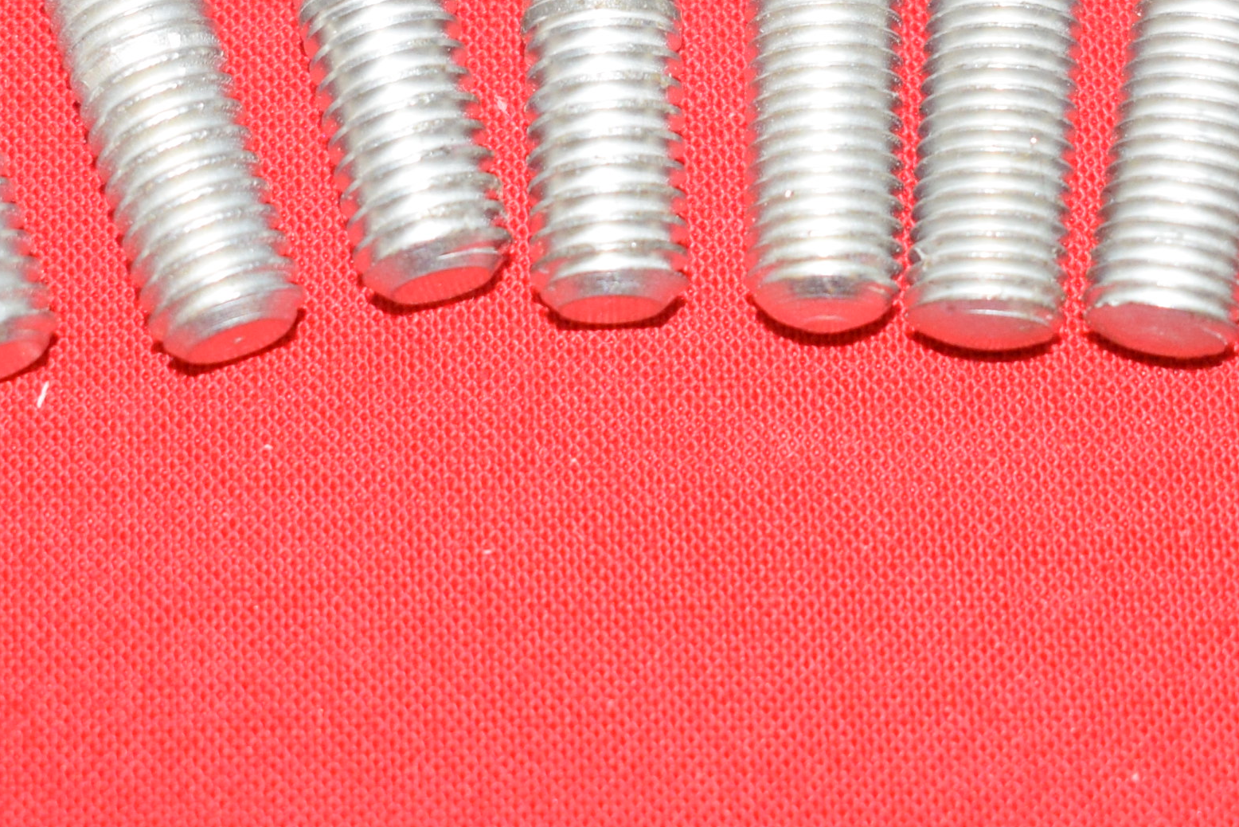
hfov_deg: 15.7
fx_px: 4475
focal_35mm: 130
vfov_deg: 10.4
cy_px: -216
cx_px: 807
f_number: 5
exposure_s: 1/200
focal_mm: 30
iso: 1250
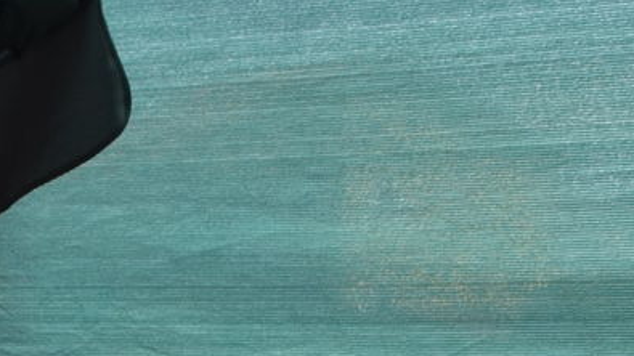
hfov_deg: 9.1
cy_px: 1228
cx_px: -95
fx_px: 3928
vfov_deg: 4.8
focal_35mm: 234
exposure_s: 1/250
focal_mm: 21
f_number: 8
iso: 220
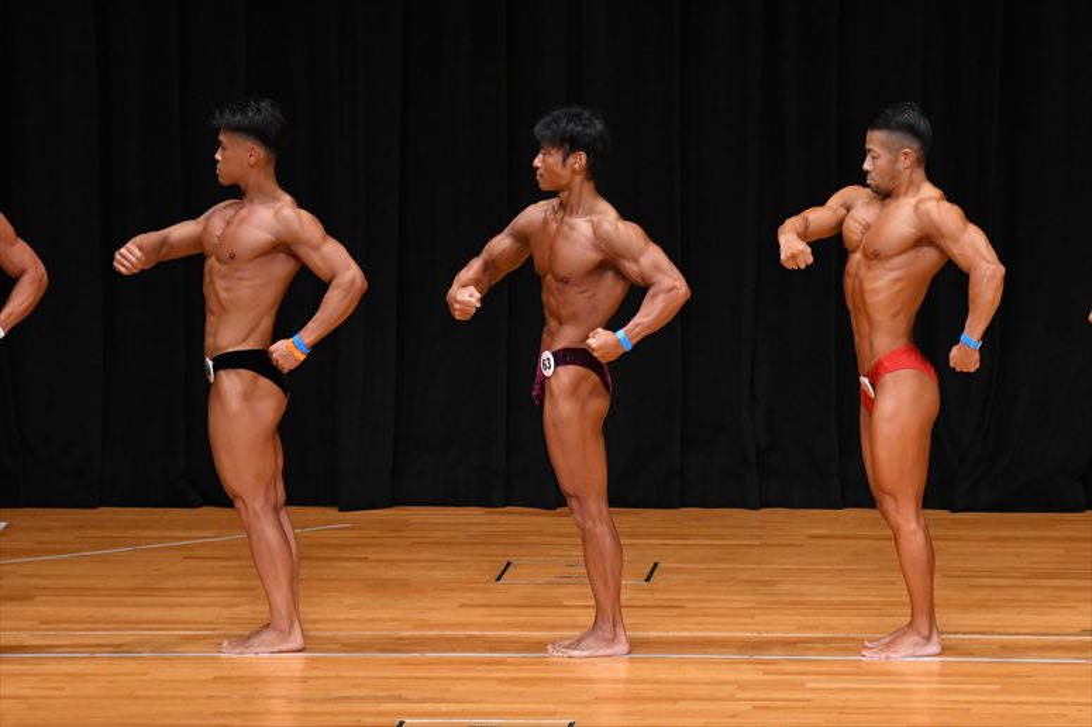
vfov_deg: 5.4
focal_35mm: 255
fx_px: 7731
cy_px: 364
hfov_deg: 8.1
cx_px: 546
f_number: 5.6
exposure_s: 1/400
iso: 3200
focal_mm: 170
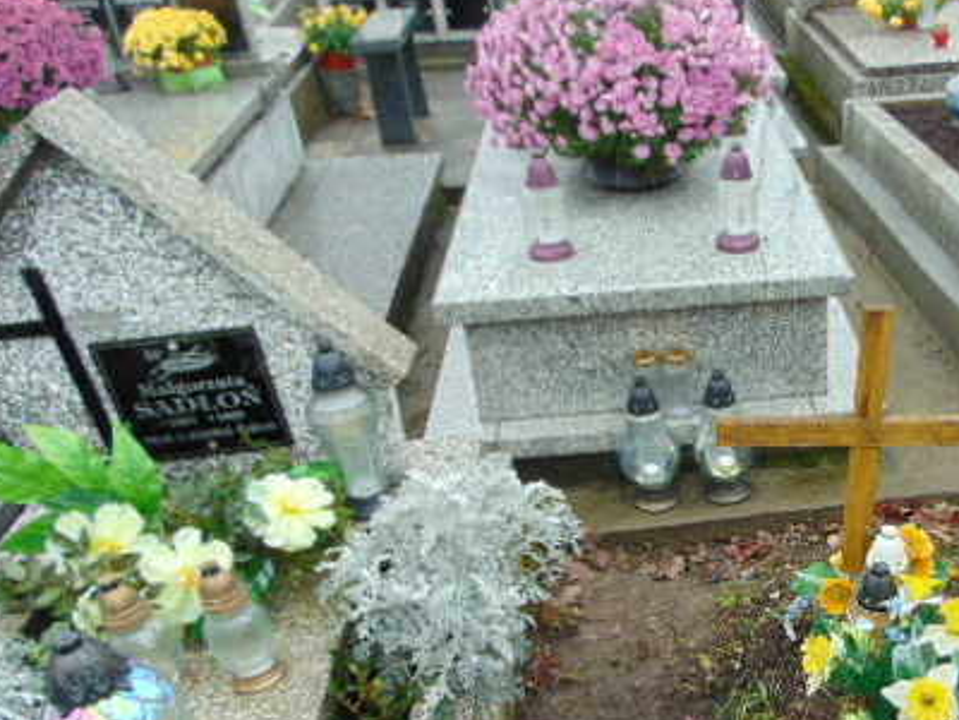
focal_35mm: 40
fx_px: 1108
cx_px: 750
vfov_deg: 35.0
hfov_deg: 44.8
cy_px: 562
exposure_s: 1/60
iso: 80
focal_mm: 4.5
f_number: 3
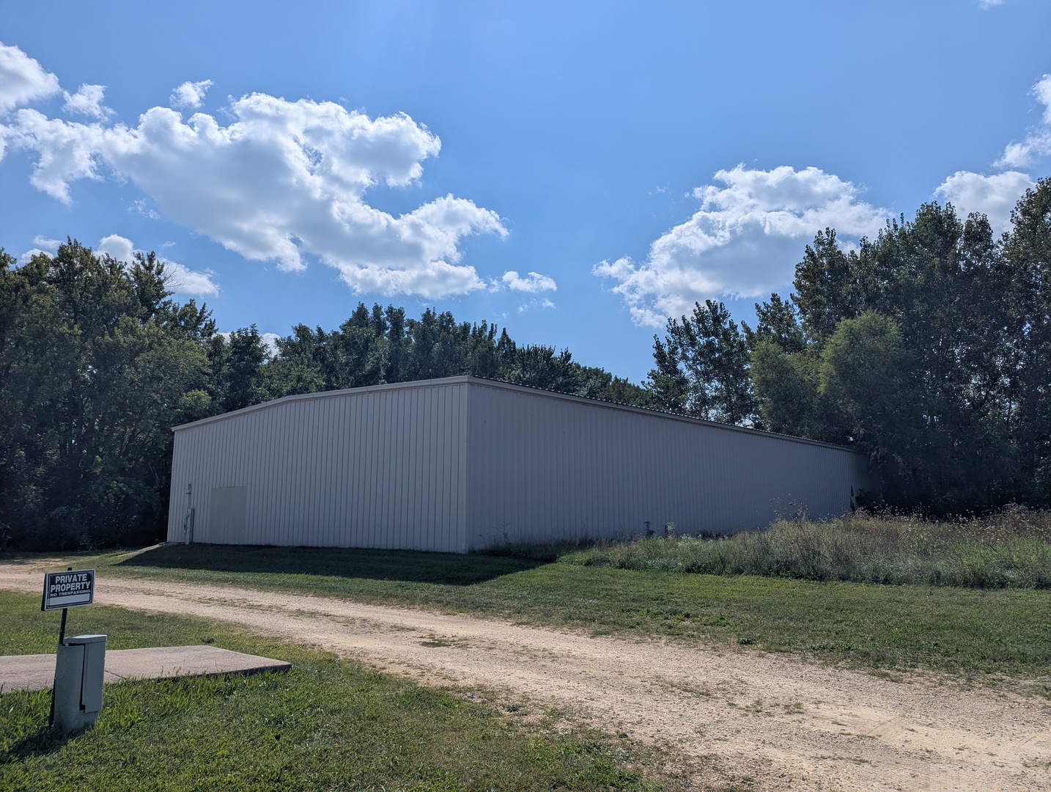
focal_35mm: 24
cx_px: 526
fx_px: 730
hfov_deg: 71.5
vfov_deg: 56.9
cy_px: 396
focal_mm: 6.81
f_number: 1.85
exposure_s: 1/7092
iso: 45
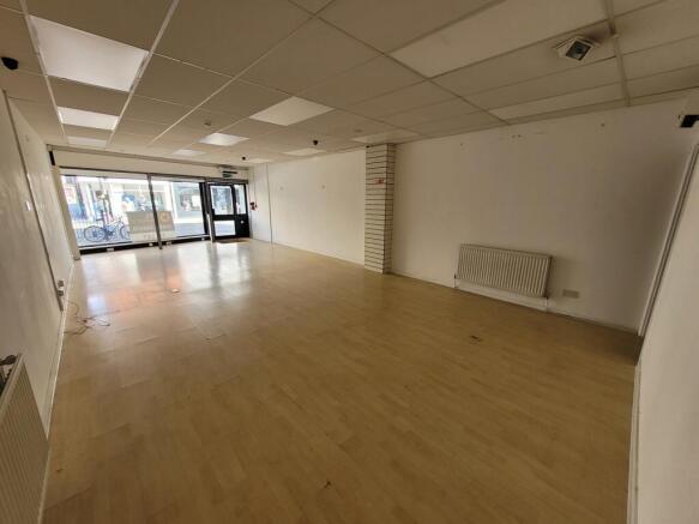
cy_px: 262
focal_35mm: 13
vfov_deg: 89.9
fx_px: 262
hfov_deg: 106.2
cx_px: 350
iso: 50
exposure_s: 1/100
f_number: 2.2
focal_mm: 1.74
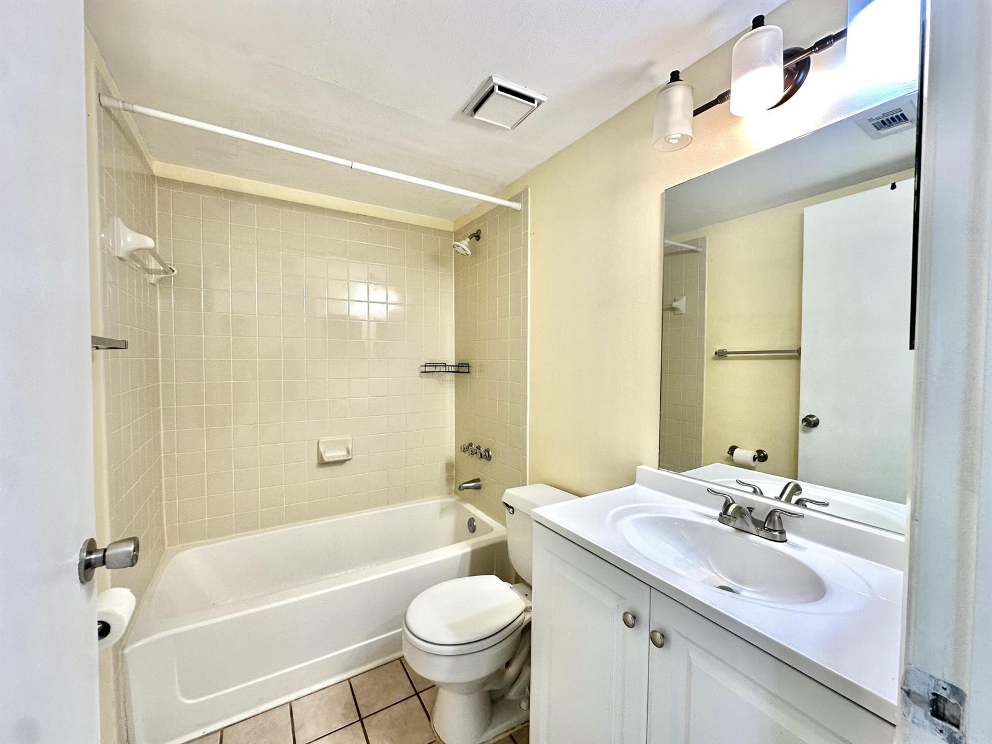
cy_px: 372
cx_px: 496
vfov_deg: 85.7
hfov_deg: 102.1
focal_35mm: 14
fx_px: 401
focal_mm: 2.22
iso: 100
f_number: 2.2
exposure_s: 1/120
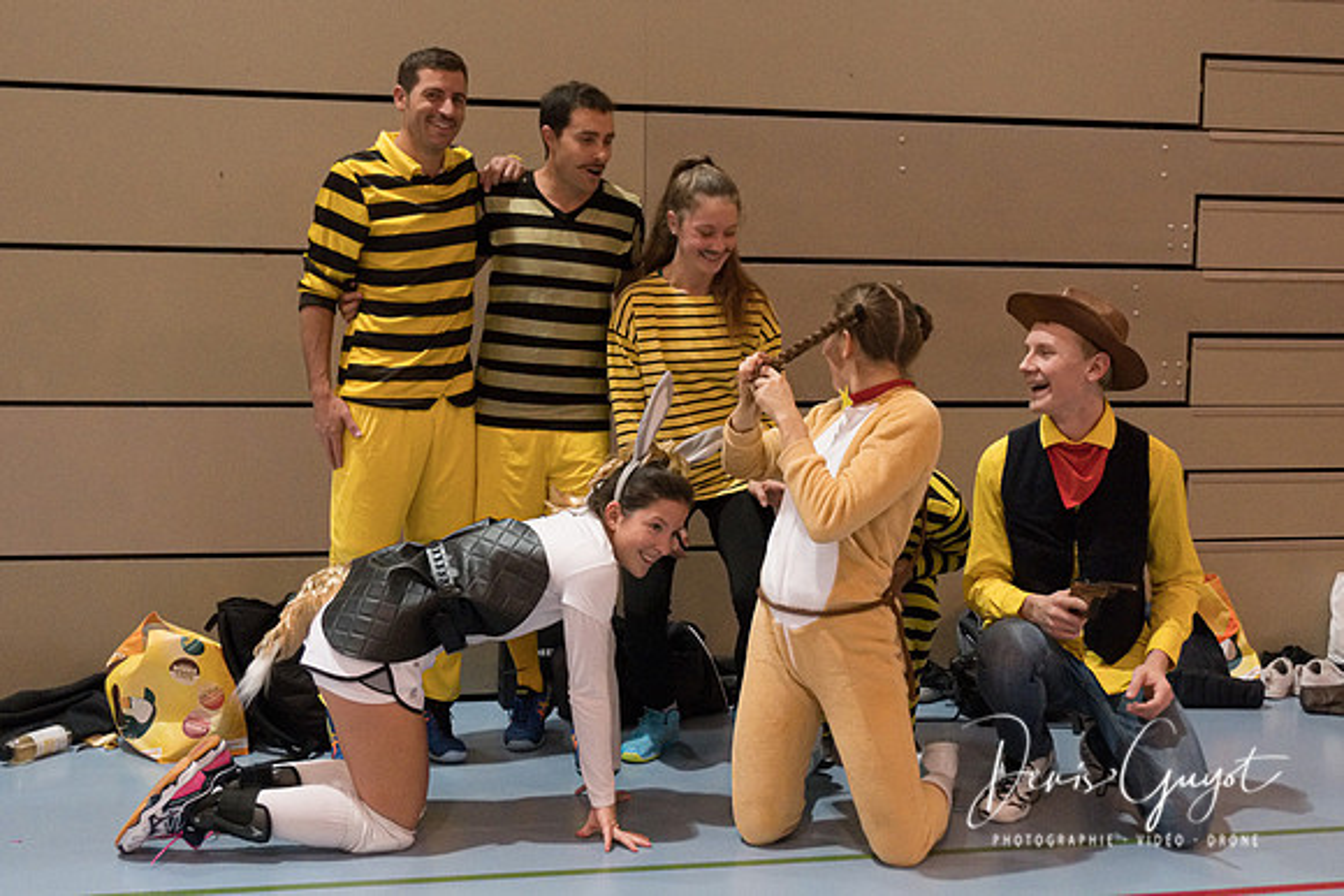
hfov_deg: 47.1
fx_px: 1540
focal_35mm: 41
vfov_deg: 32.4
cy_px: 500
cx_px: 711
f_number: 2.8
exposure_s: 1/500
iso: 5000
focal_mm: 22
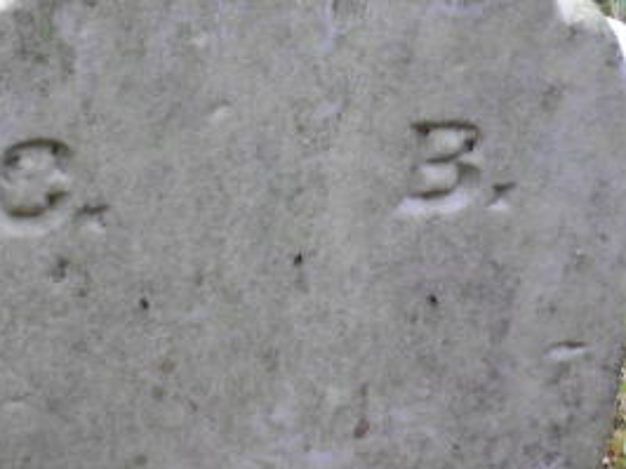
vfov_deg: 4.7
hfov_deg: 6.3
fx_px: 5655
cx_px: 219
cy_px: 264
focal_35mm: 313
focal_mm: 23
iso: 320
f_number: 6.5
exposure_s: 1/60
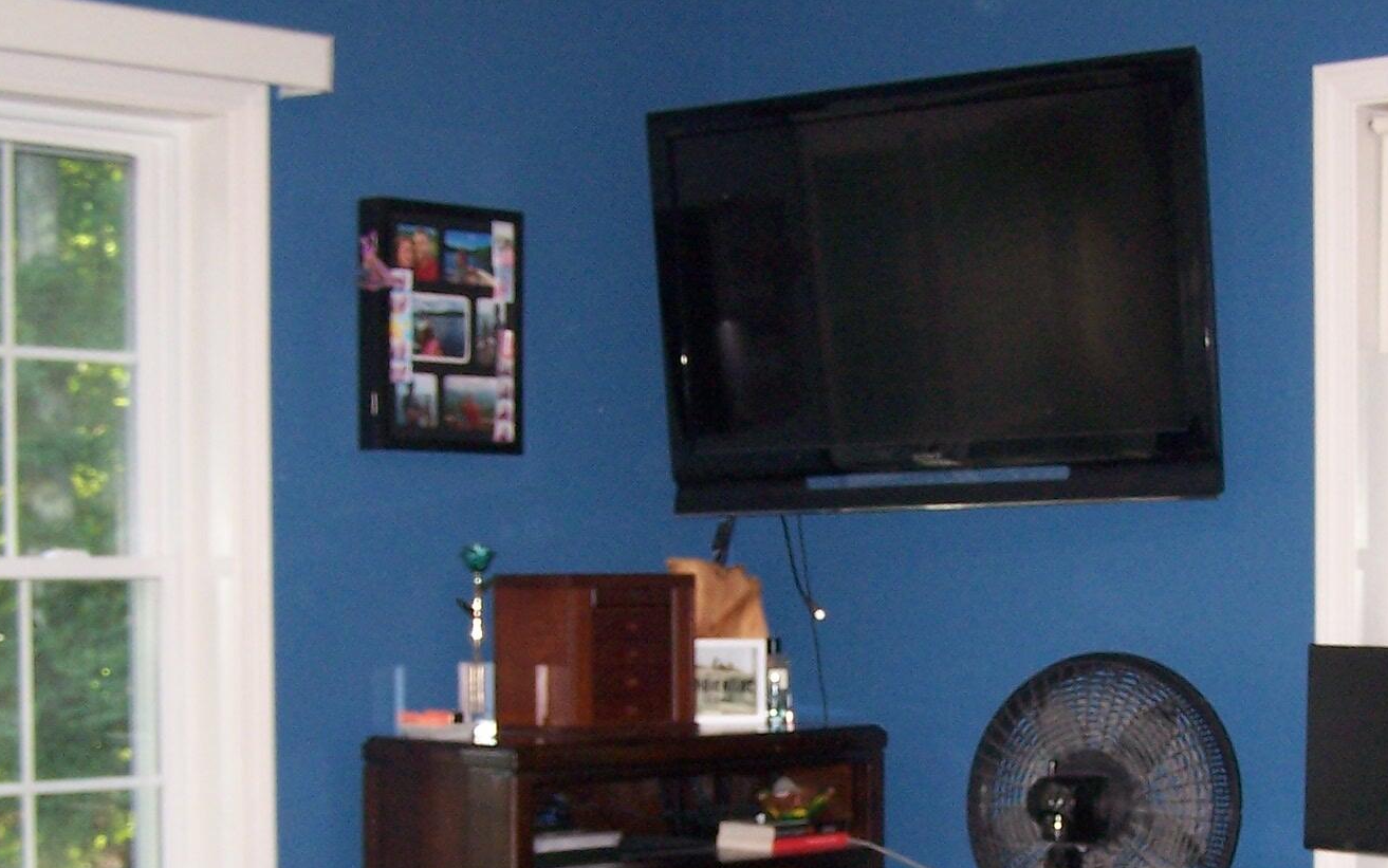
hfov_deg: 26.0
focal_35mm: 79
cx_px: 927
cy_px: 765
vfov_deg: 16.3
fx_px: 2989
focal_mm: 6.3
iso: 140
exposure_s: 1/60
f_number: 2.8
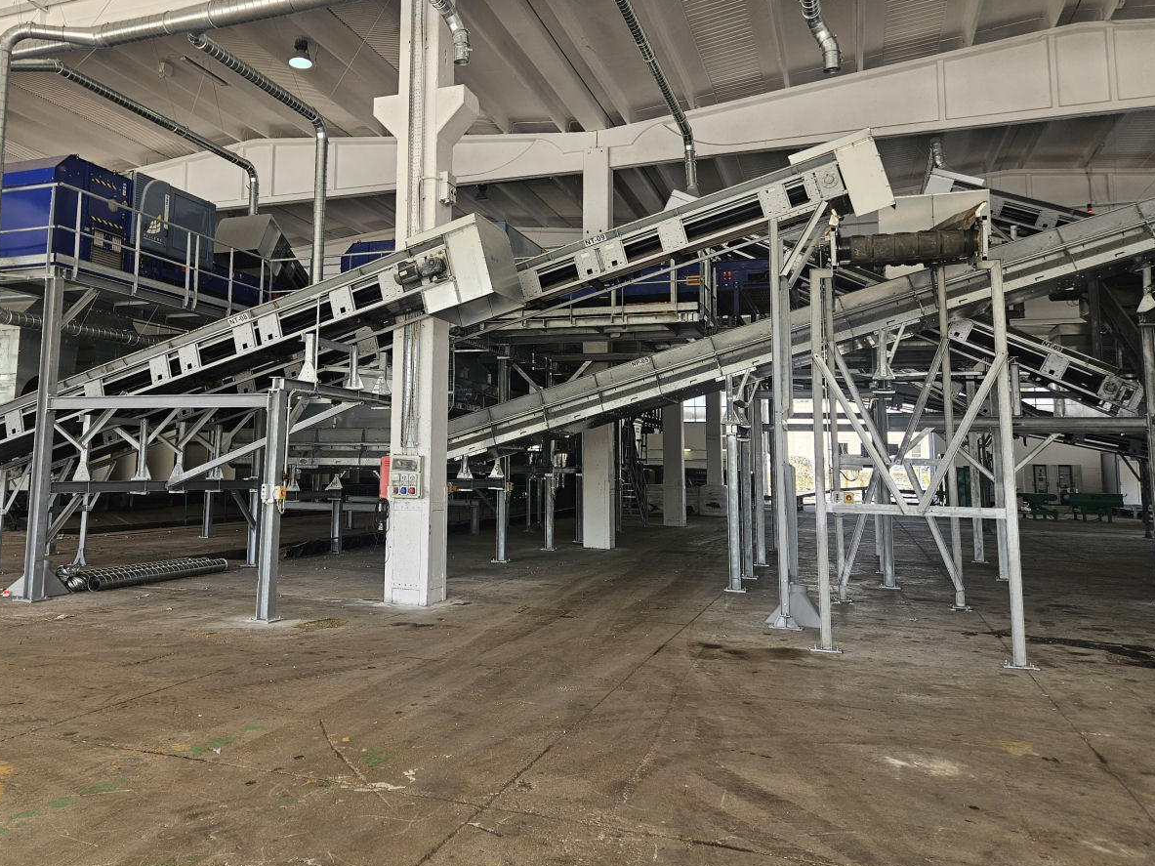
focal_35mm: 28
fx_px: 934
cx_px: 455
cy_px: 352
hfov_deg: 62.8
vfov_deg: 49.5
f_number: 1.8
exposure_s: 1/124
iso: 25
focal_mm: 5.4
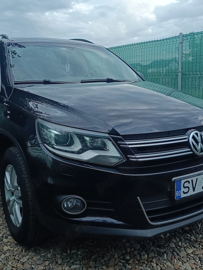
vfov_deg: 51.0
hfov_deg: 39.6
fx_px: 281
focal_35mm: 36
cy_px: 107
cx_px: 93
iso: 412
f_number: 1.88
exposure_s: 1/50.1
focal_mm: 5.59
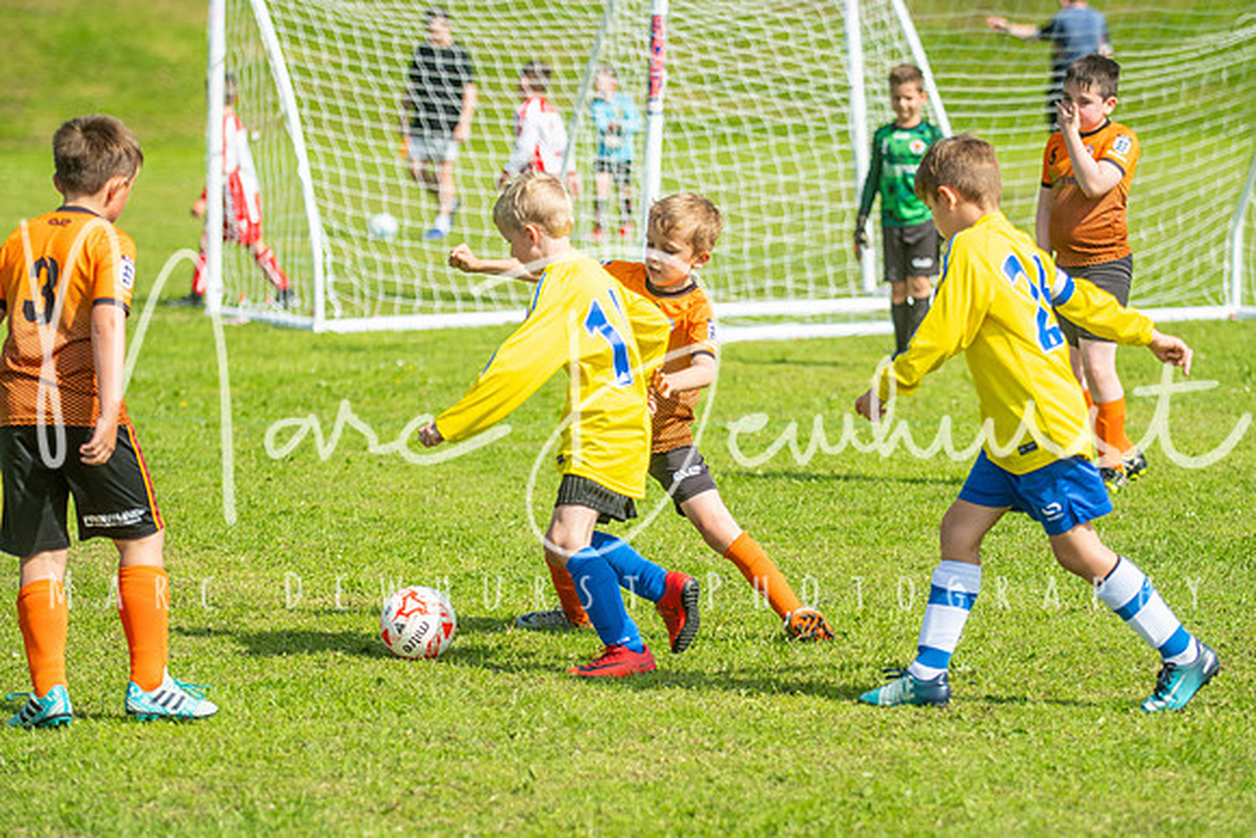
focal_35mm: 165
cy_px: 419
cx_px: 628
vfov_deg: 8.3
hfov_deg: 12.4
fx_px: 5758
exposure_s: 1/2500
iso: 250
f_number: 3.2
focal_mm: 110
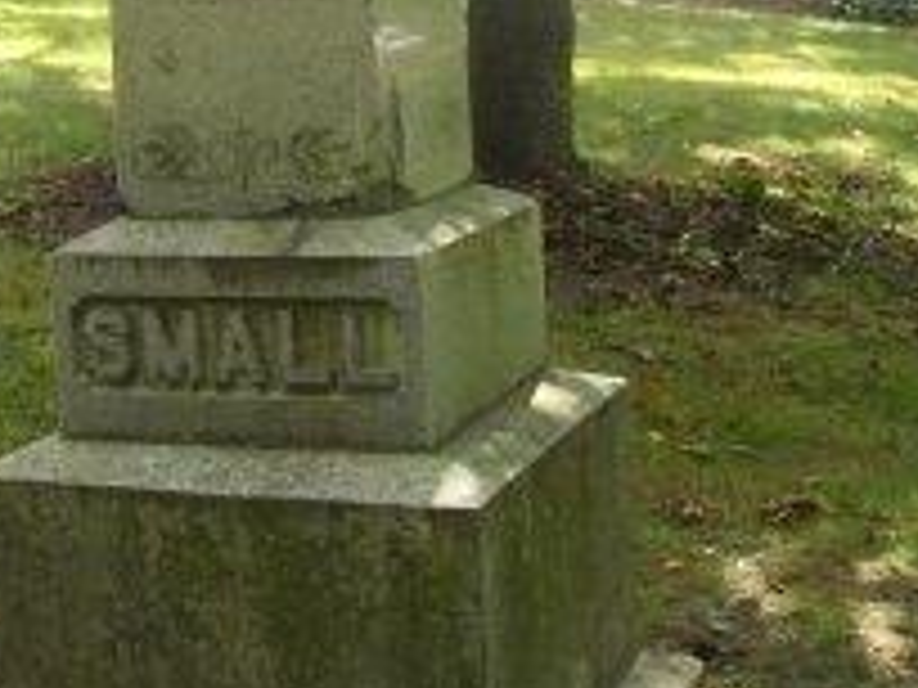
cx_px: 216
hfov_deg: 25.0
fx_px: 2042
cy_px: 31
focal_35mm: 77
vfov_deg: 18.7
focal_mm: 5.7
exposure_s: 1/91
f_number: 2.8
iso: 64
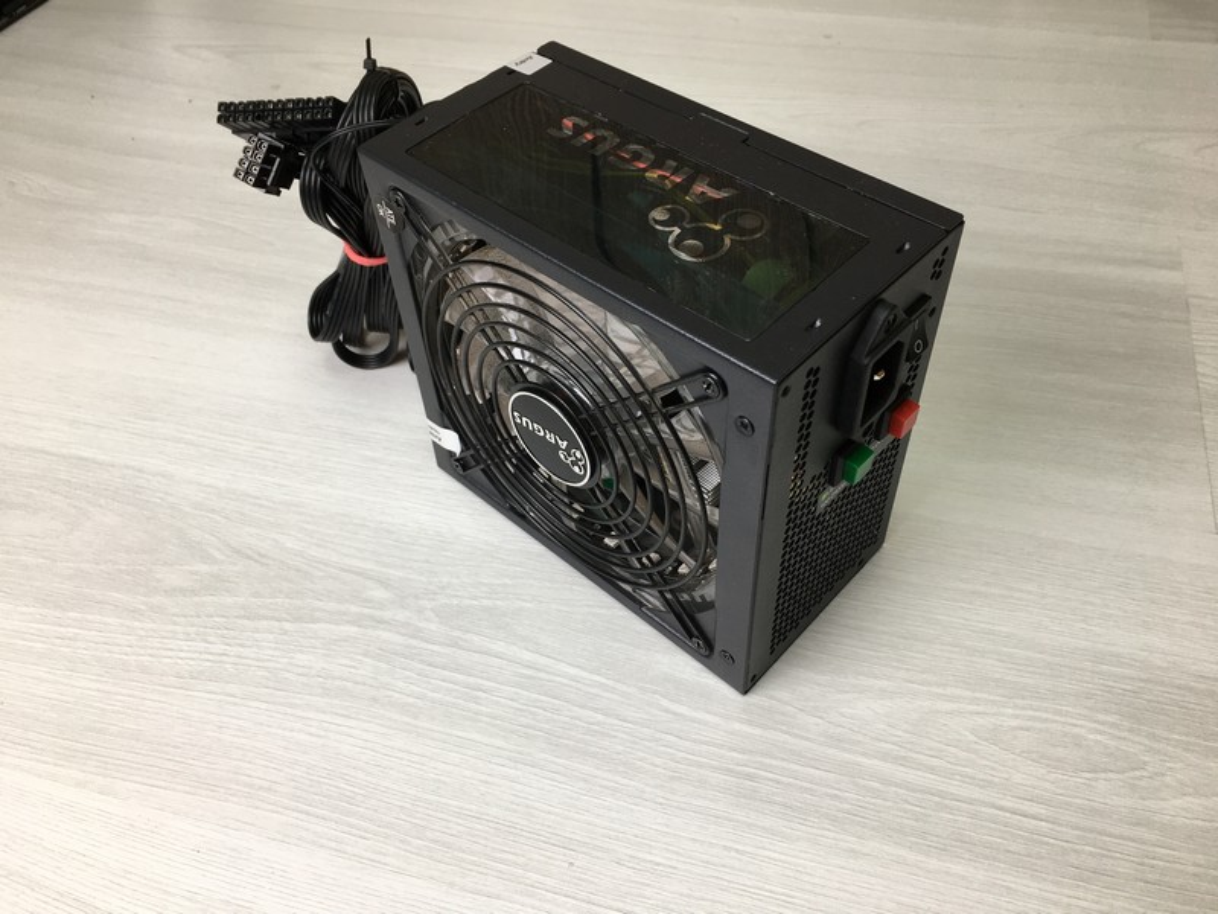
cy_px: 457
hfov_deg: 61.7
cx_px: 609
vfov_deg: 48.2
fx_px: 1020
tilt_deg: -48.1
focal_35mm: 29
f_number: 2.2
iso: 32
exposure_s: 1/50
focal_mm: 4.15
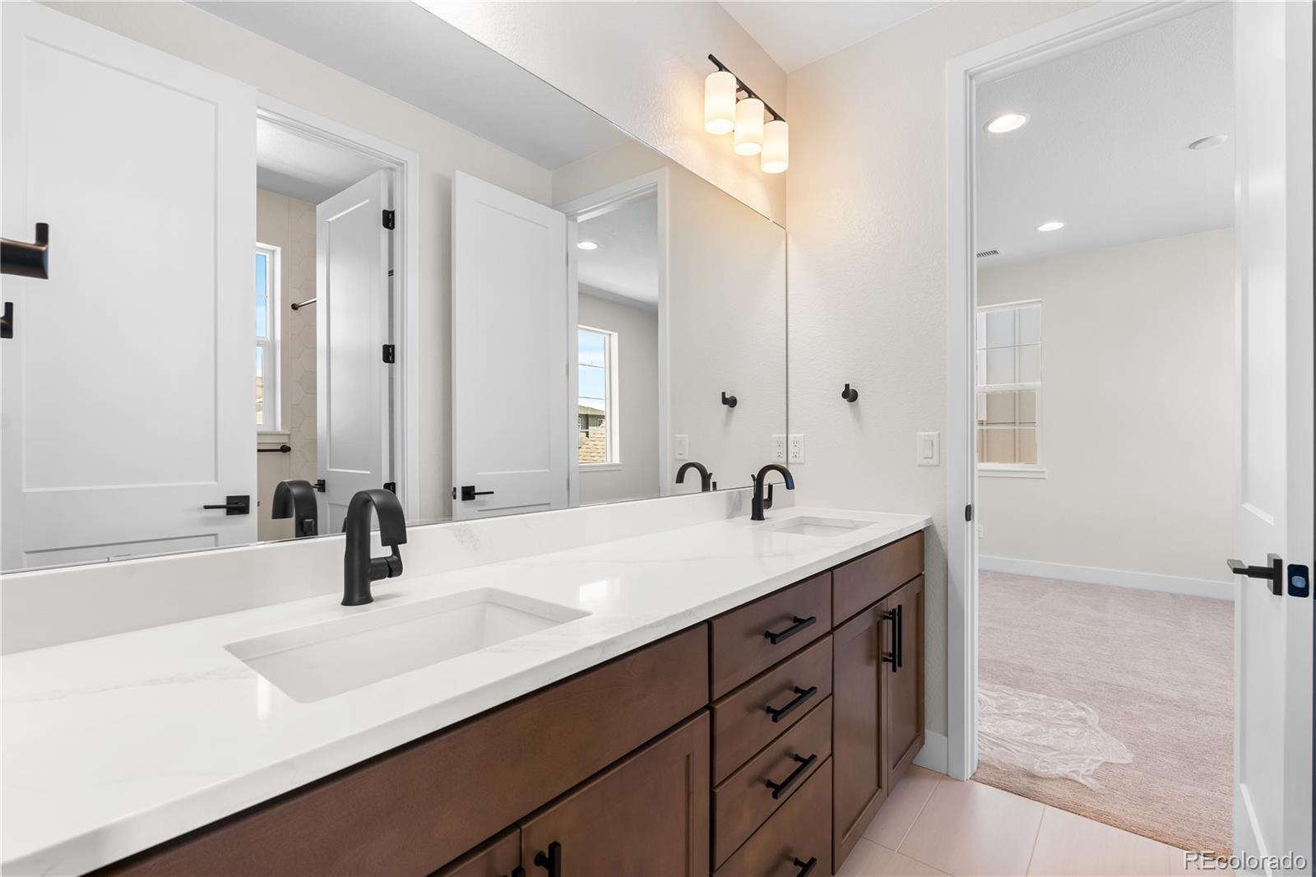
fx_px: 585
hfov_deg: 96.7
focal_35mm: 16
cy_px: 438
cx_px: 658
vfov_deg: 73.7
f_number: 8
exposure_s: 1/20
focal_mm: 16
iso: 160
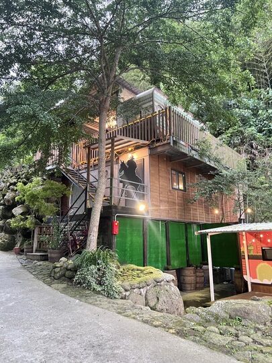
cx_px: 136
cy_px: 182
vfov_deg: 67.3
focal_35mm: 26
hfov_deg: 53.1
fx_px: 272
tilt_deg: +13.2
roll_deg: -0.4
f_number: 1.5
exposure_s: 1/30
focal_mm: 5.7
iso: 640
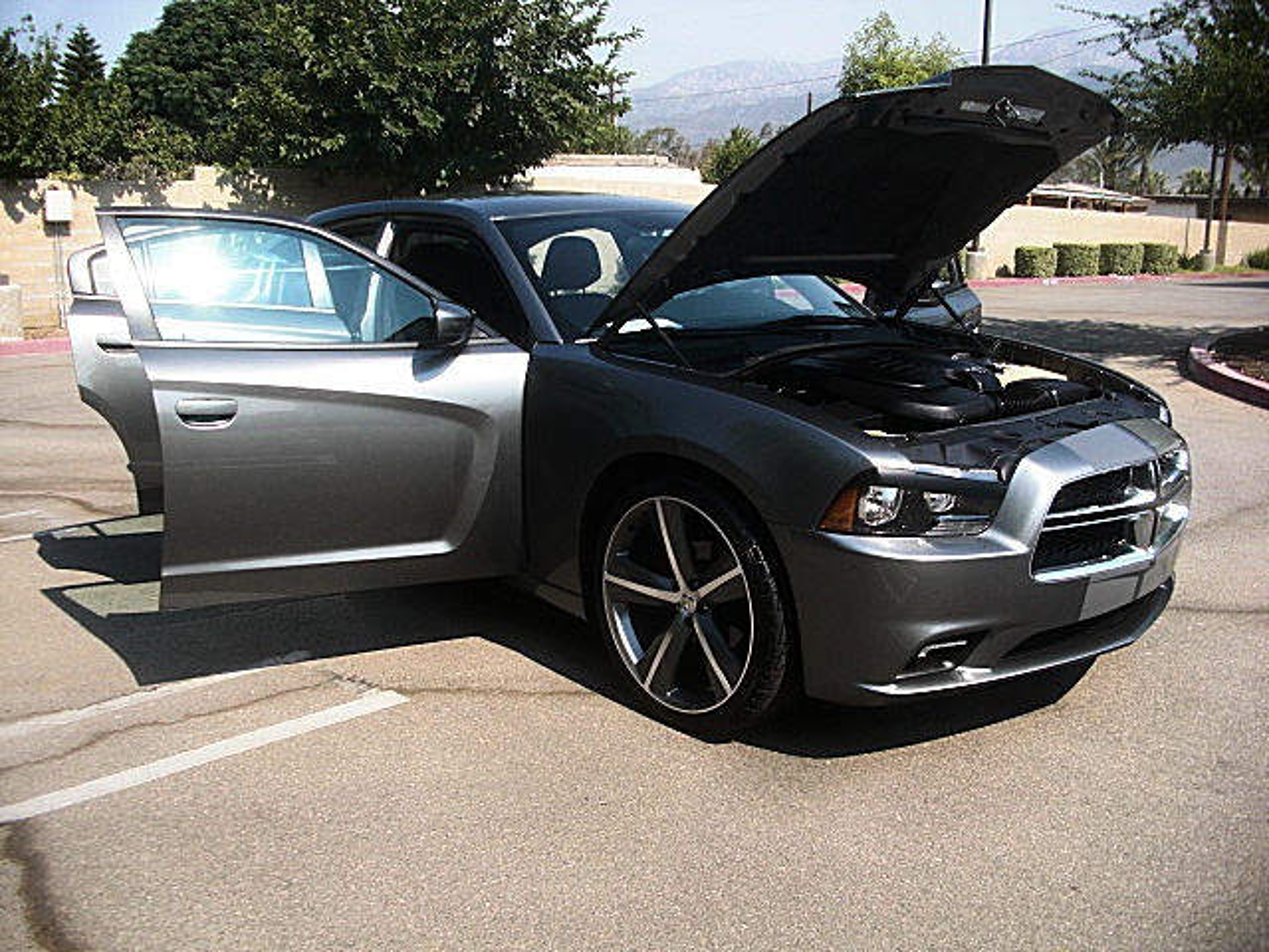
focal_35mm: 36
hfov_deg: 51.4
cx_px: 634
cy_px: 476
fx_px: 1320
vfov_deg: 39.7
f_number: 2.8
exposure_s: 1/640
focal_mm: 6.3
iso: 50
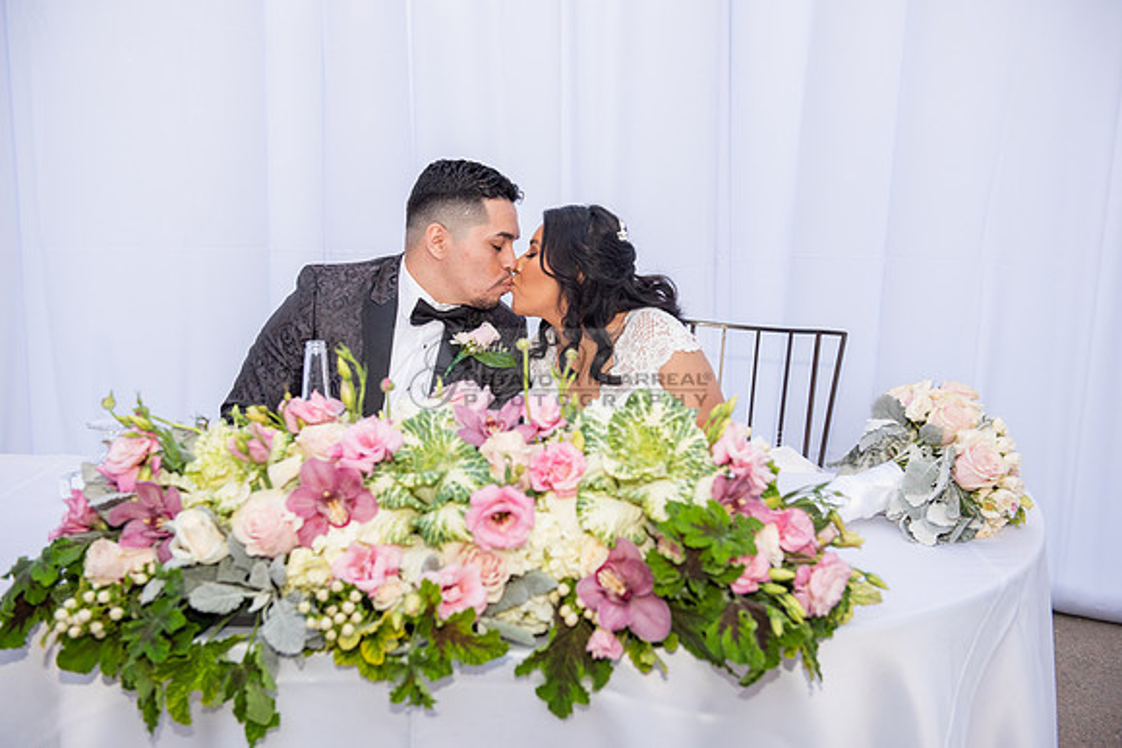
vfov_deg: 31.9
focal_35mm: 42
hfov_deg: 46.4
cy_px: 374
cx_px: 561
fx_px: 1309
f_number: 4
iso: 800
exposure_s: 1/160
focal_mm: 42
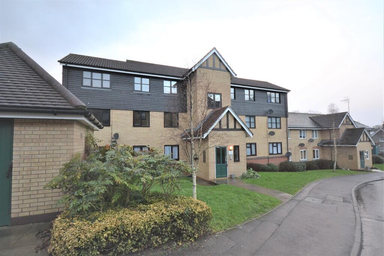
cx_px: 192
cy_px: 128
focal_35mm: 17
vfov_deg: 69.7
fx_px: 184
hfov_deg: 92.4
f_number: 4.2
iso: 400
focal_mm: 11.5
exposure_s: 1/60
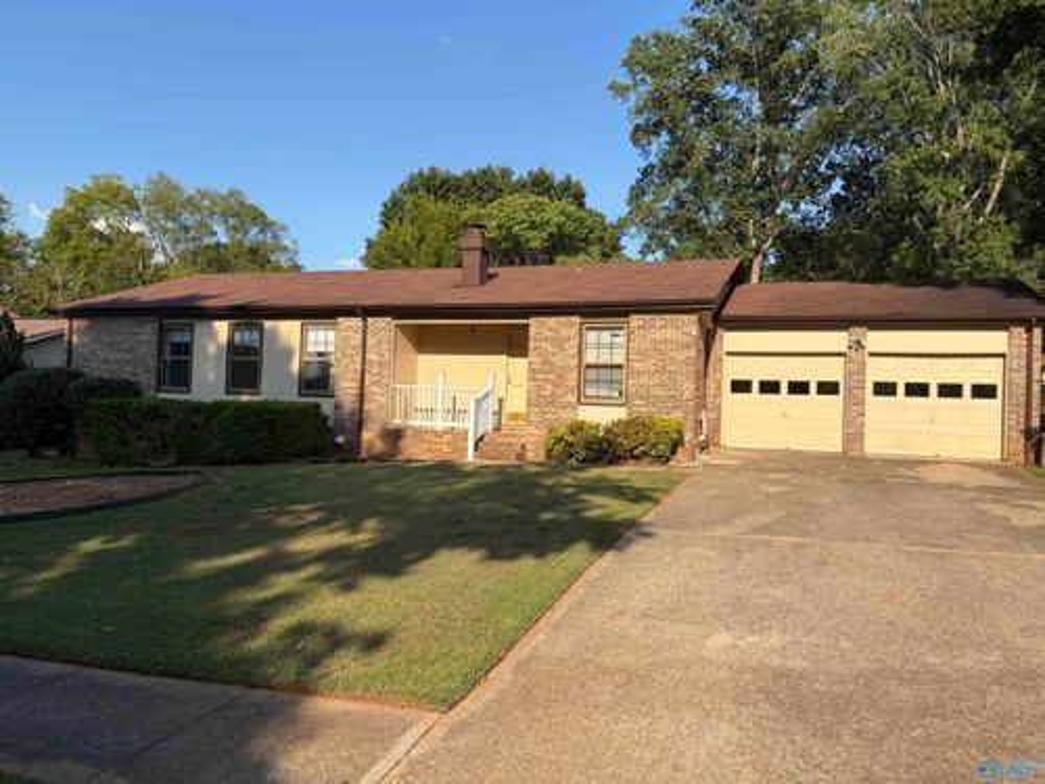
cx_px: 522
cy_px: 392
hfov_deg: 67.3
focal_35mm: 26
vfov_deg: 53.1
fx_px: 785
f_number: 1.6
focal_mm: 5.96
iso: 50
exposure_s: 1/3279
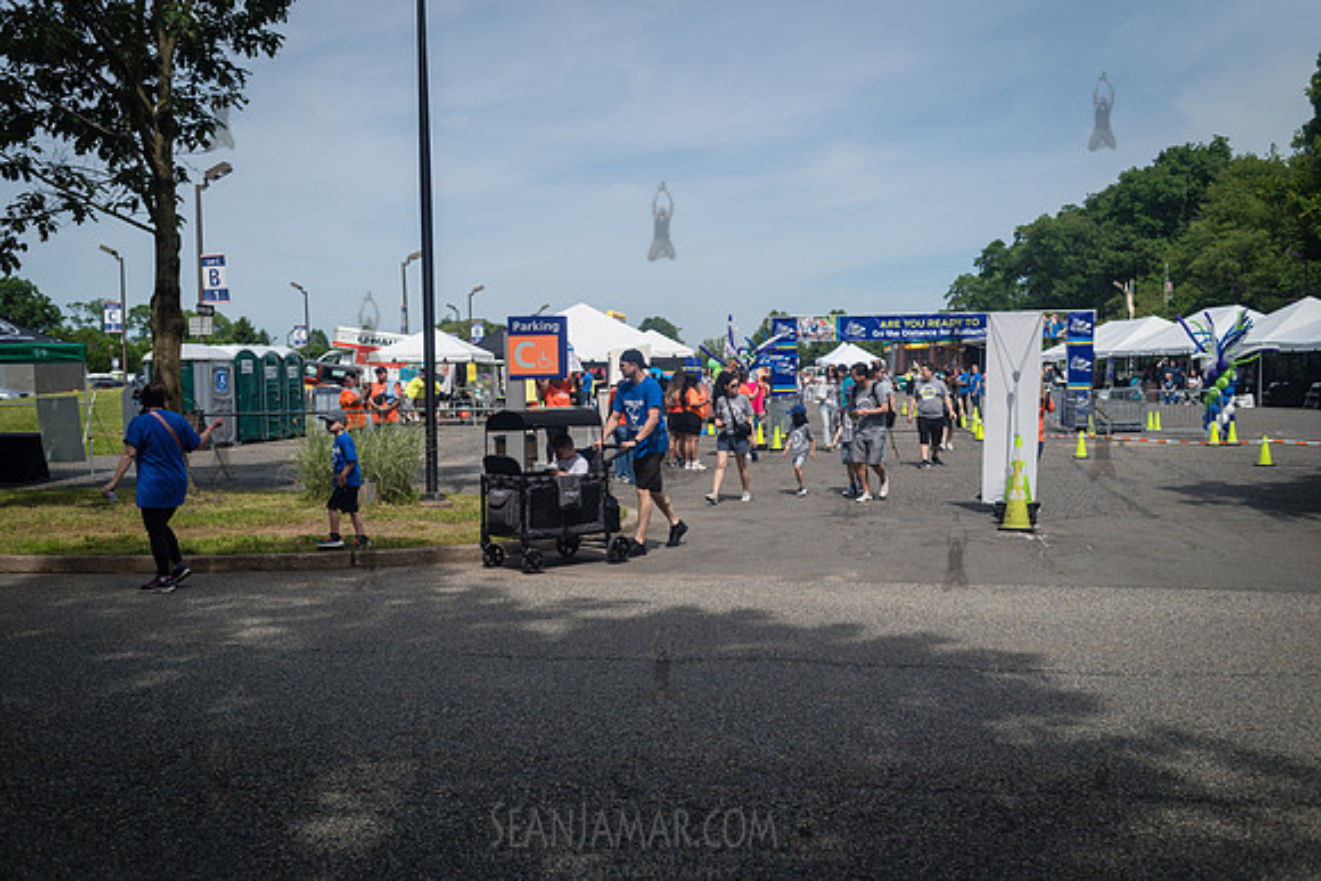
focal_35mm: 35
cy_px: 440
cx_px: 660
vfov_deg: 37.9
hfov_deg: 54.4
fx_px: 1285
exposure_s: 1/2500
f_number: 4
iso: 200
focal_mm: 35
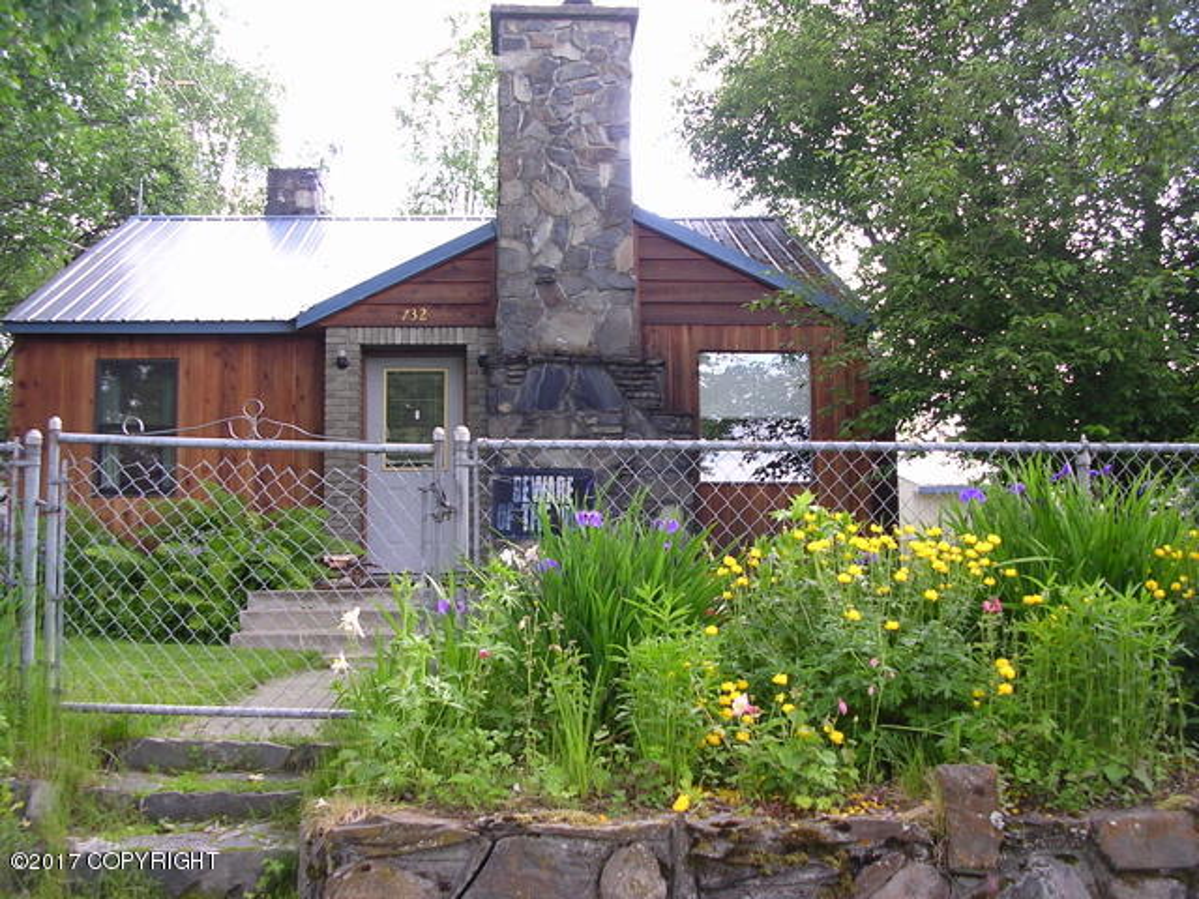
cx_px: 600
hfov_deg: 49.0
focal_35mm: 38
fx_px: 1316
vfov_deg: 37.7
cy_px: 450
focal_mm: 5.8
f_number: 2.8
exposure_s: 1/53.4
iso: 100
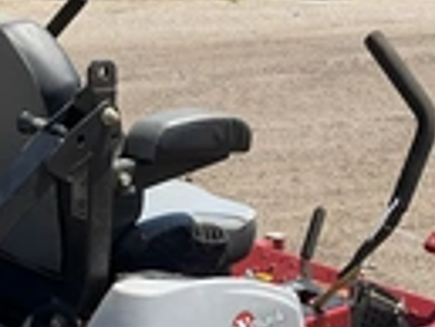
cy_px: 354
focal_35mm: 90
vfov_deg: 16.0
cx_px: 118
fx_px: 1132
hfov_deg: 21.6
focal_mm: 3
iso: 25
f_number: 1.8
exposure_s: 1/1195
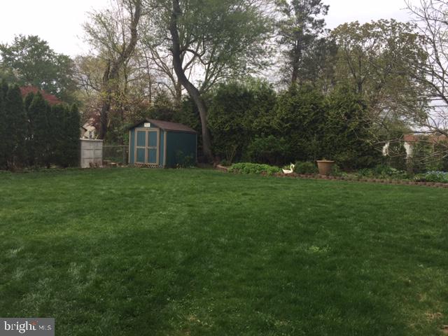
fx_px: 375
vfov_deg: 48.2
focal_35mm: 29
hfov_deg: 61.7
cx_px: 224
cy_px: 168
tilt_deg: -3.6
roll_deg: -1.7
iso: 32
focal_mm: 4.15
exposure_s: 1/638
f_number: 2.2
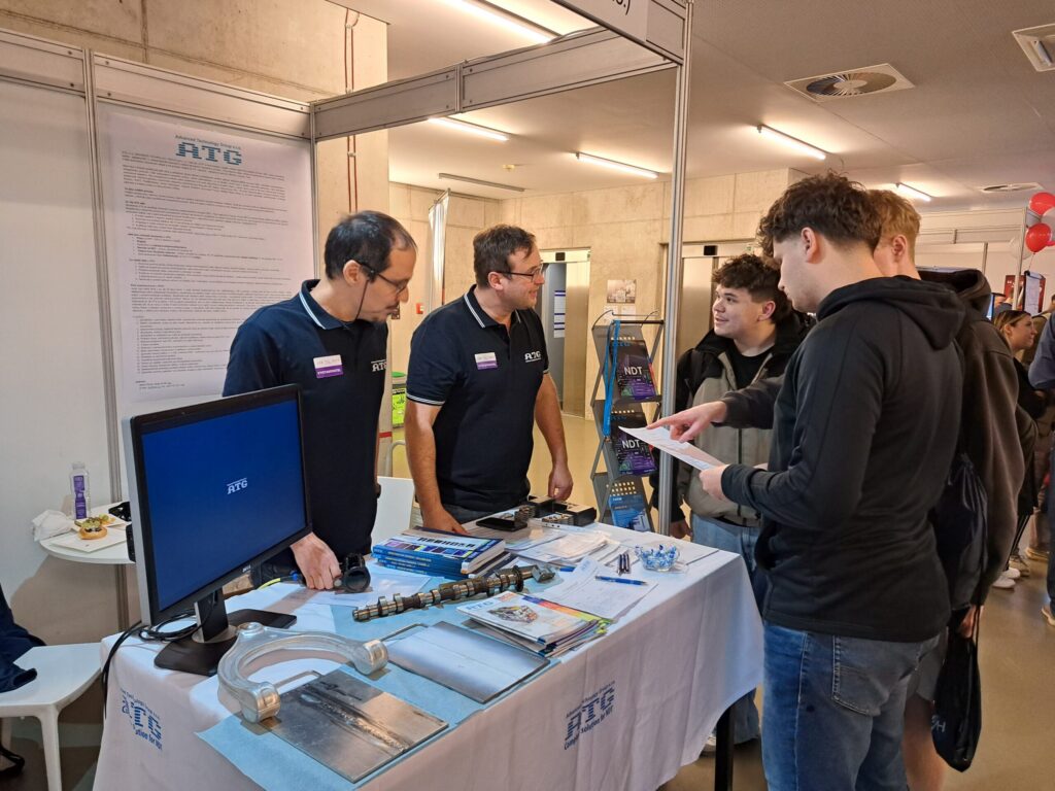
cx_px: 528
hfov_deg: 71.6
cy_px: 396
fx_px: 731
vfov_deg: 56.8
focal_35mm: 24
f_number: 1.8
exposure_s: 1/50
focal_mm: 5.23
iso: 160
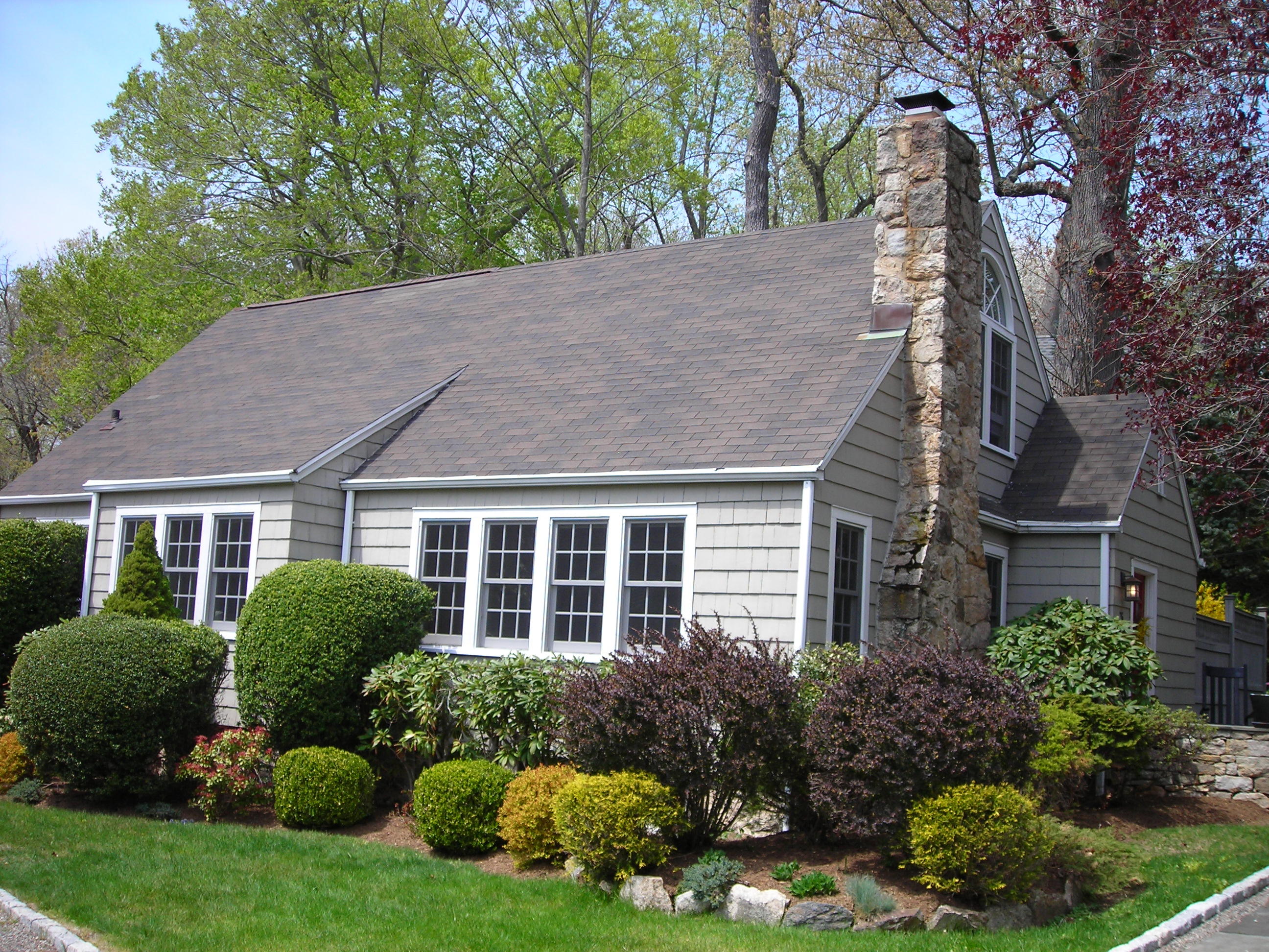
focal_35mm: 38
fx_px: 1393
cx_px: 634
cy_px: 476
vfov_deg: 37.7
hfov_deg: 49.0
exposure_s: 1/428
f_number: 3.2
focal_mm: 6.3
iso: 50
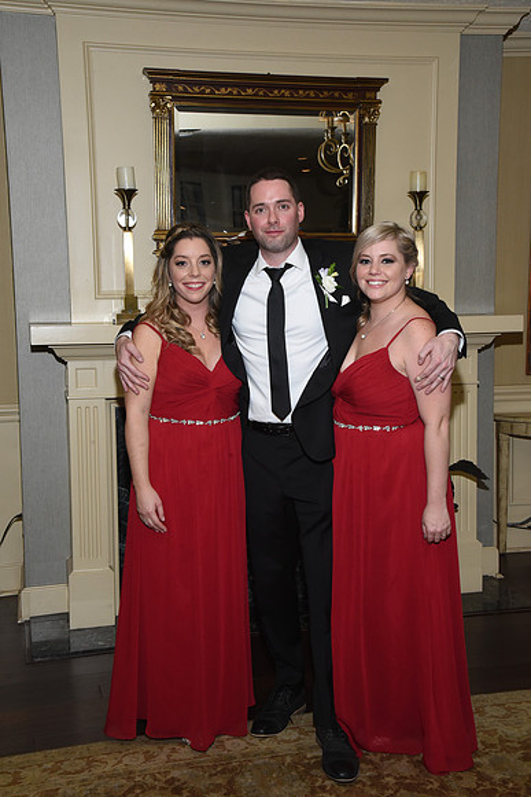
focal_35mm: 46
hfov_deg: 29.3
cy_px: 398
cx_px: 266
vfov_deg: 42.7
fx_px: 1017
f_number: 13
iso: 2500
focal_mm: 46
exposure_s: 1/100
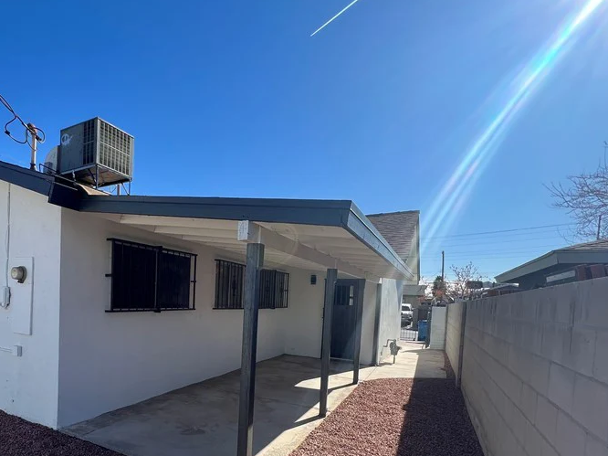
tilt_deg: -3.4
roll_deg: -2.1
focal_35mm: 20
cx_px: 182
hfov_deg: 77.9
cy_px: 316
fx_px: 351
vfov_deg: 63.7
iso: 32
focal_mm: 1.57
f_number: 1.8
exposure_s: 1/881
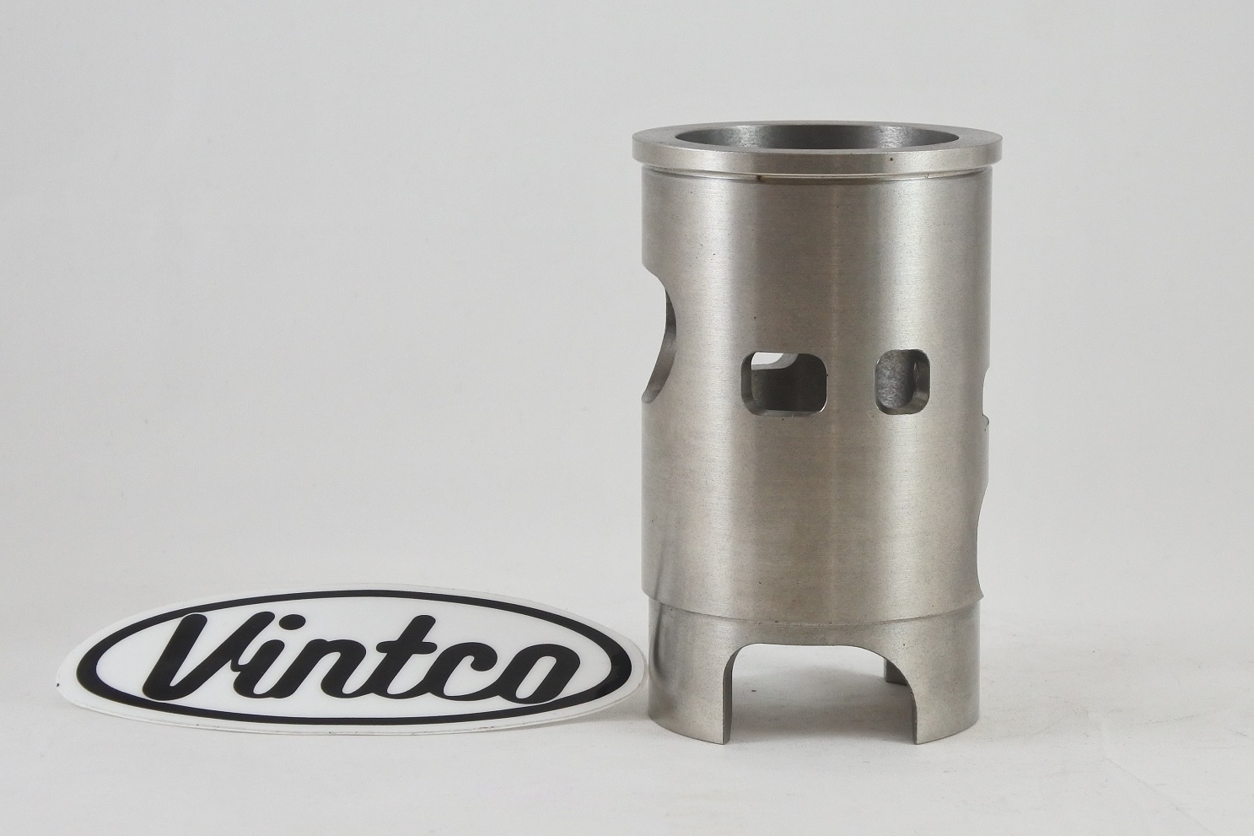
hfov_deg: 31.9
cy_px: 418
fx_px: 2194
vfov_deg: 21.6
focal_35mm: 63
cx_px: 627
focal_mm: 23.6
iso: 500
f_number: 5
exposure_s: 1/125
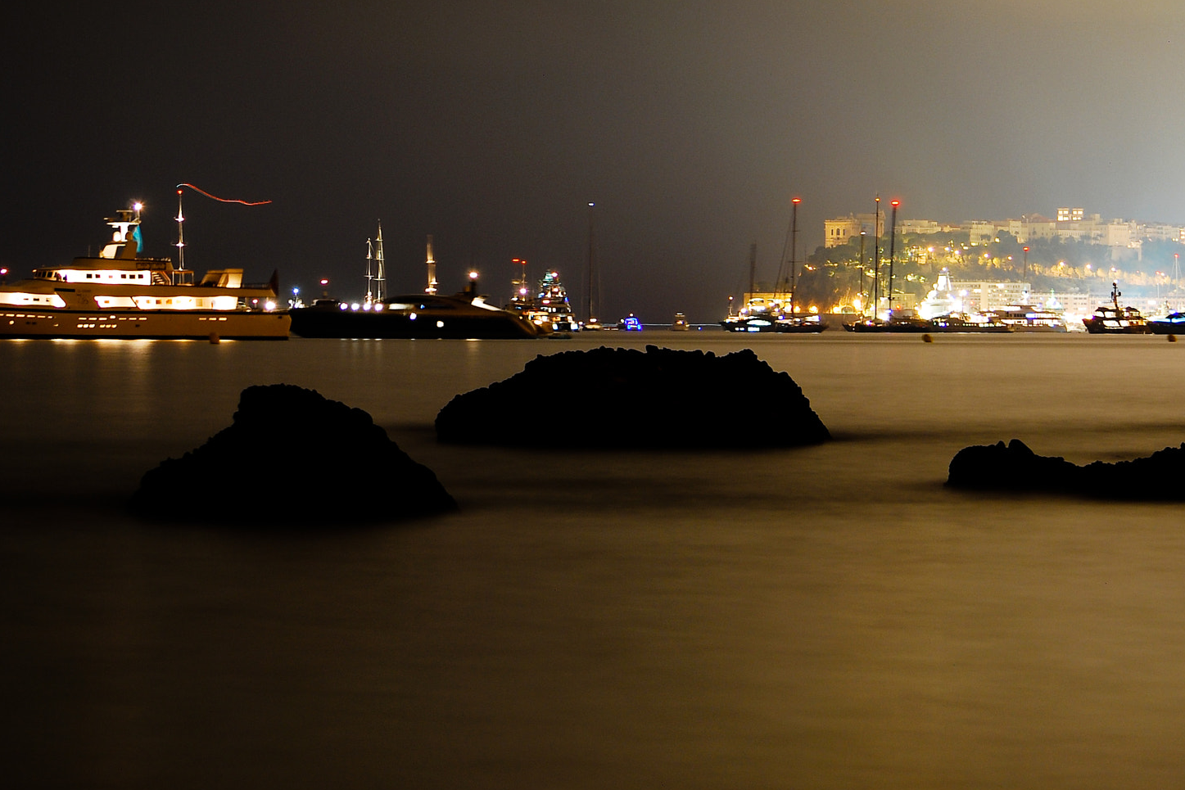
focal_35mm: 170
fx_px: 5596
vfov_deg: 8.1
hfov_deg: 12.1
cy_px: 307
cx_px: 601
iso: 100
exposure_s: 30
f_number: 4.8
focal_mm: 80
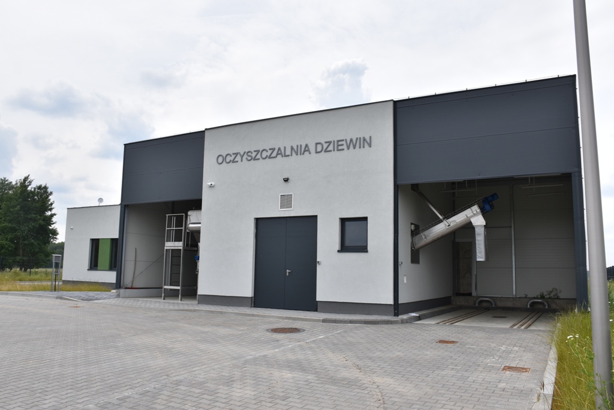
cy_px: 205
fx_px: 461
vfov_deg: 47.9
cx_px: 307
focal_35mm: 27
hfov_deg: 67.4
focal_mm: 18
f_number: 10
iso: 200
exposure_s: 1/400
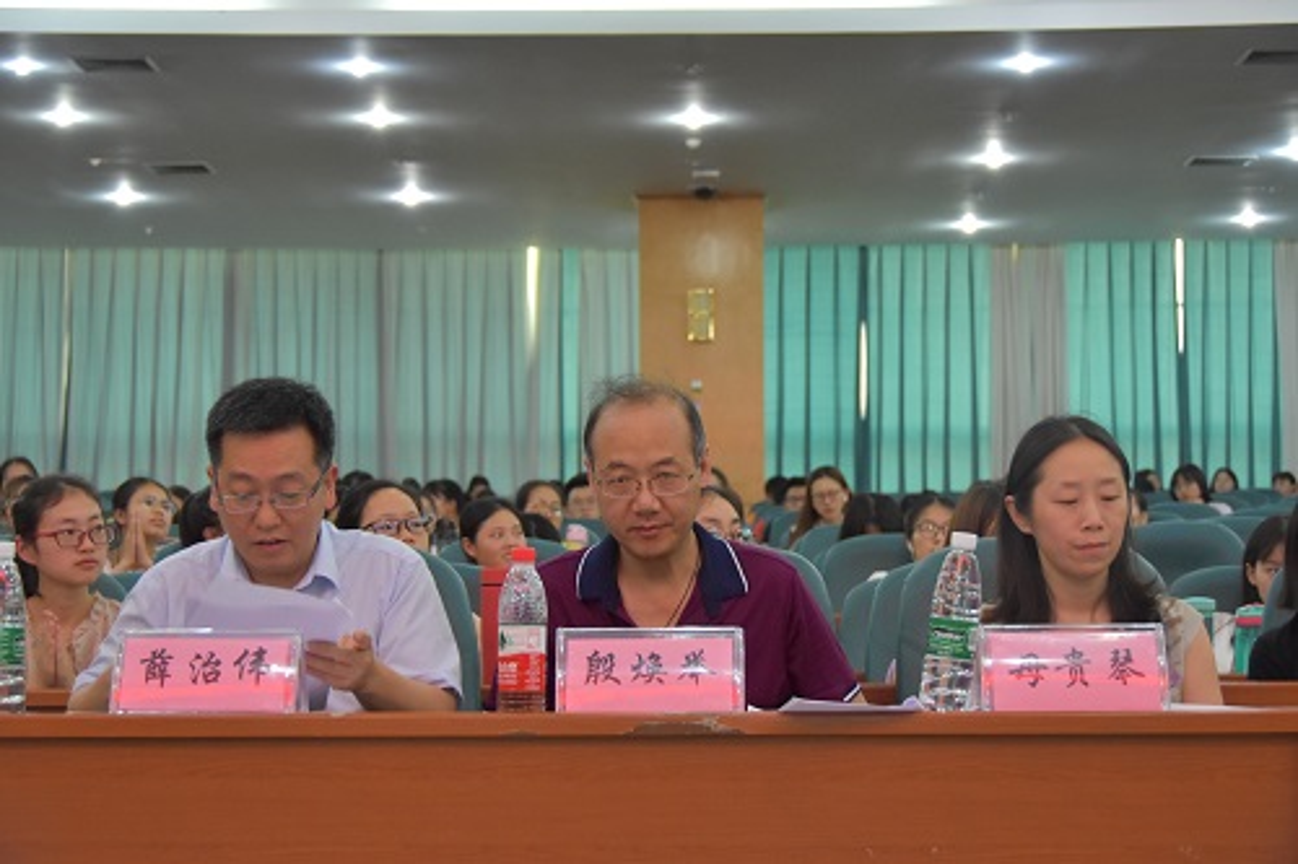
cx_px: 649
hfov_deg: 28.1
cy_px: 432
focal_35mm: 72
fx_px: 2595
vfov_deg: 18.9
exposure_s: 1/80
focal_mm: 48
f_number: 4.5
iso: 1600
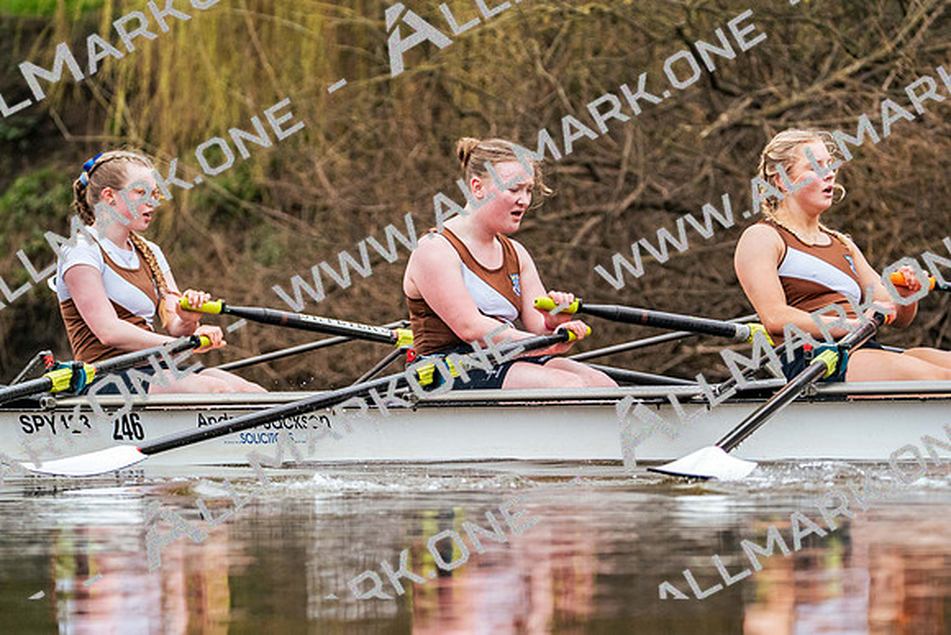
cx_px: 476
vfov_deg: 5.0
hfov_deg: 7.4
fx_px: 7319
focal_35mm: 277
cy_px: 318
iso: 4000
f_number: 6.3
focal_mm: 277
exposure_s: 1/2000
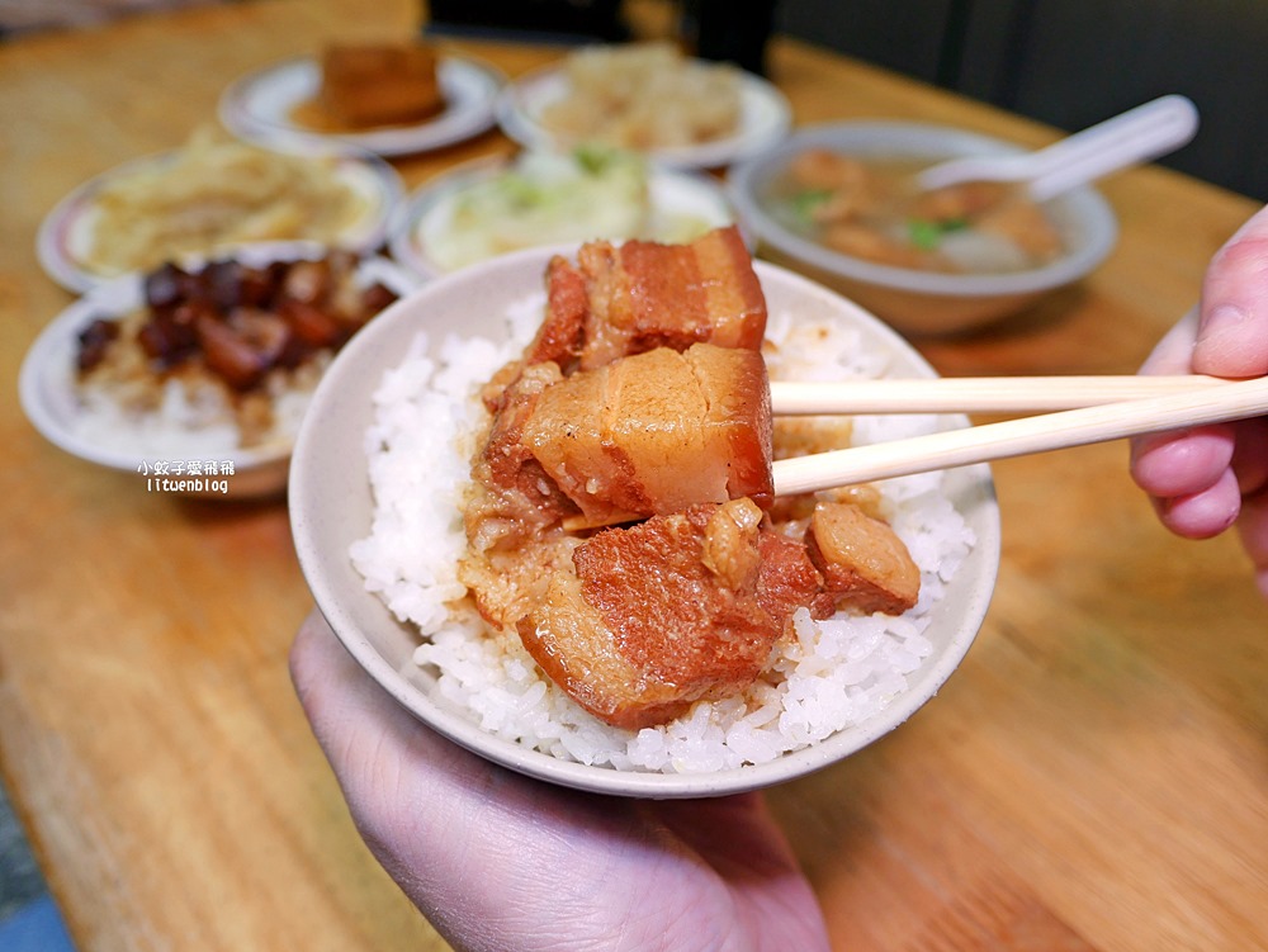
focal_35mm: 28
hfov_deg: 63.4
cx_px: 634
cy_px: 476
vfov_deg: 49.8
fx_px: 1026
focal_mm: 14
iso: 200
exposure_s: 1/100
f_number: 2.5
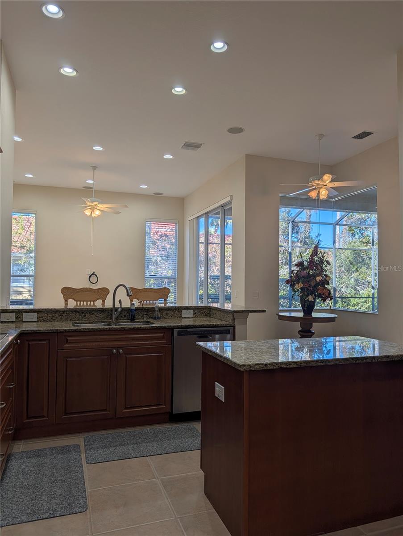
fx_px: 372
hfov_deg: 56.9
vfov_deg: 71.5
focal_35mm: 24
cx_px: 202
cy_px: 268
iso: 21
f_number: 1.68
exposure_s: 1/1011
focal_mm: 6.9
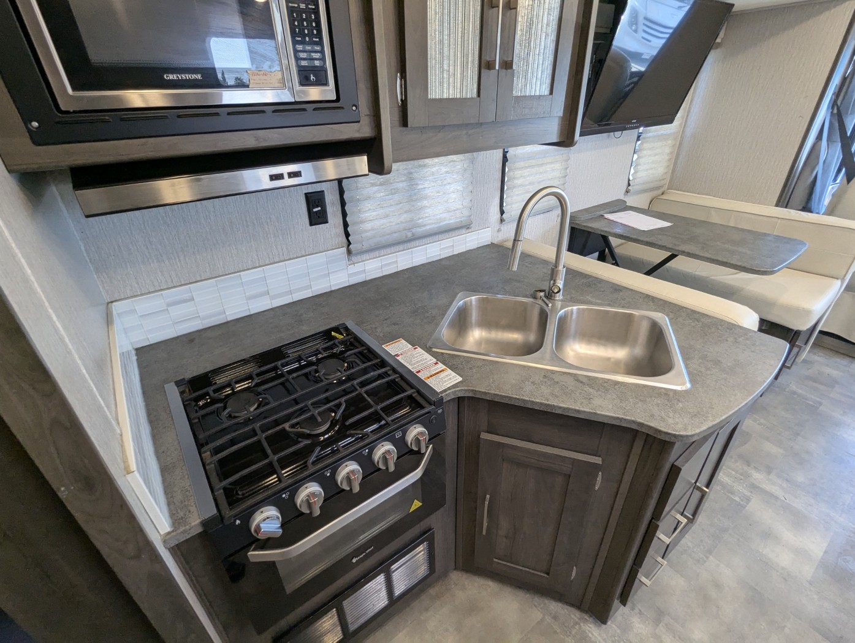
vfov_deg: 78.2
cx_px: 428
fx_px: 396
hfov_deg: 94.4
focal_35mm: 16
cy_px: 322
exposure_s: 1/98.3
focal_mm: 2.35
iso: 279
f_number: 2.2
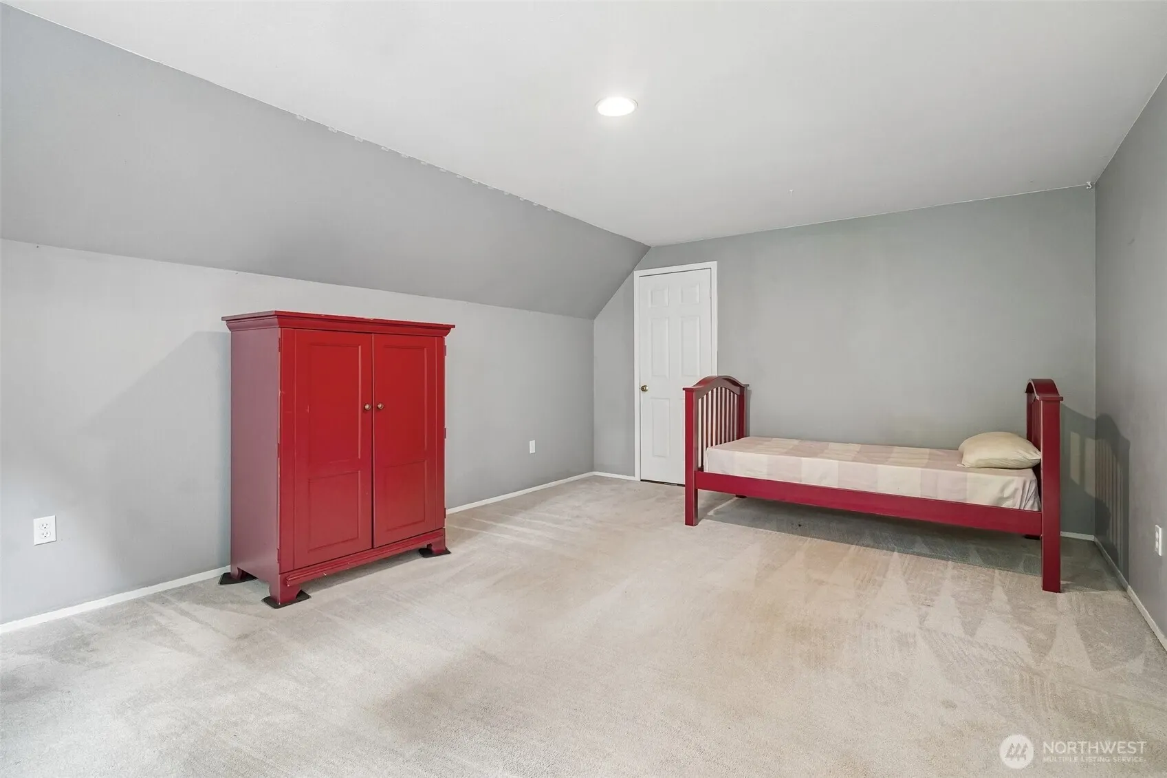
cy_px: 389
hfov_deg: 96.7
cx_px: 584
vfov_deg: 73.7
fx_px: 519
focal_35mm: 16
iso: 1600
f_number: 8
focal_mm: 16
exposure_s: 1/3.33
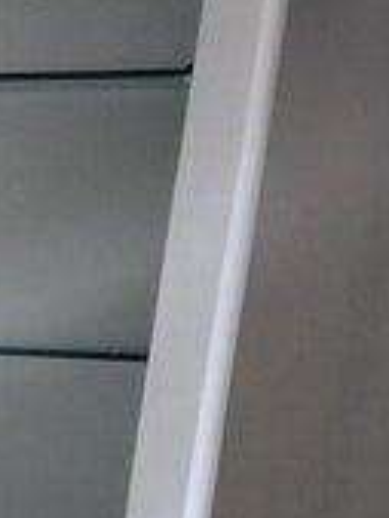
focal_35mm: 139
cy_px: 779
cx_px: -711
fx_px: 2080
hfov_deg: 9.0
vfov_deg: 13.4
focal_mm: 6.4
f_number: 1.8
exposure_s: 1/180
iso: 160
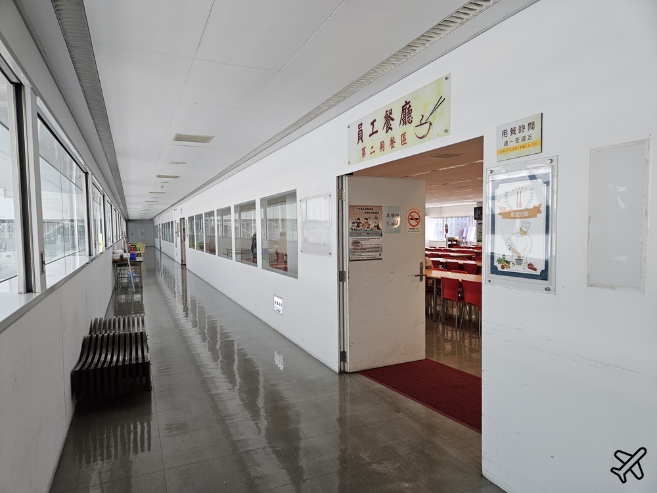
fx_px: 437
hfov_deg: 73.9
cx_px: 328
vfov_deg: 58.9
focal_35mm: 23
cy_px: 246
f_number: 1.8
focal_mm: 5.4
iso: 80
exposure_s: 1/120
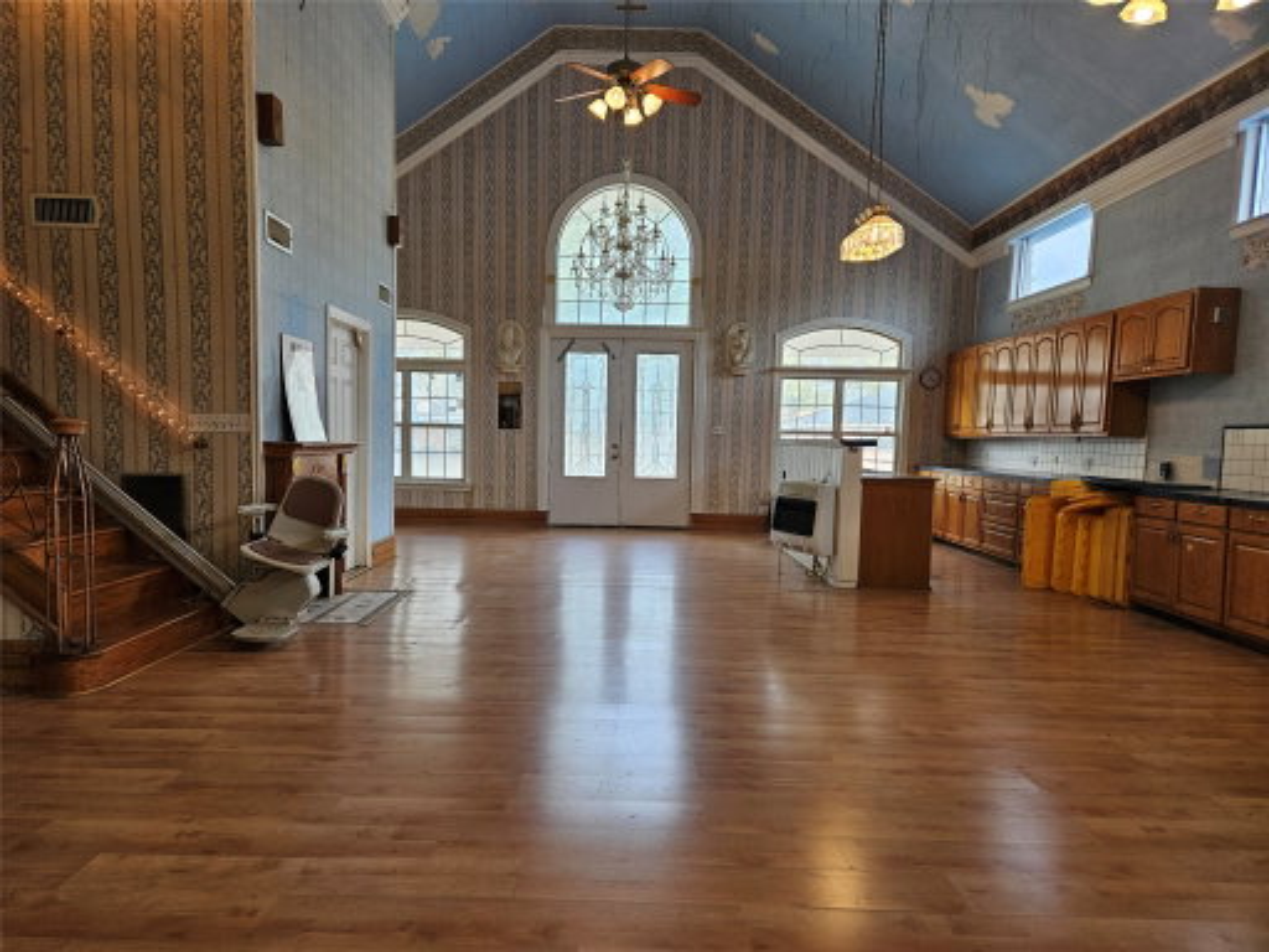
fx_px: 843
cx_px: 634
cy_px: 476
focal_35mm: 23
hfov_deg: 73.9
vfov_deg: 58.9
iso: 50
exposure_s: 1/120
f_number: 1.8
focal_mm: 5.4
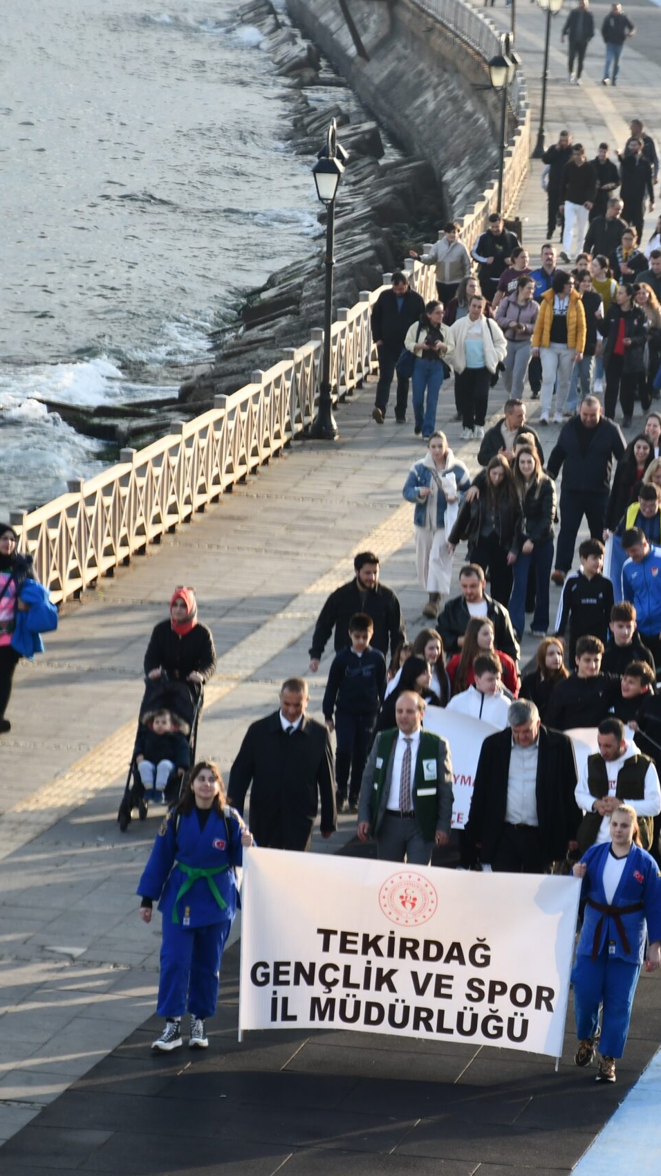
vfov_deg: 10.1
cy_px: 588
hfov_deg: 5.7
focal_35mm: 213
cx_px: 629
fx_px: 6638
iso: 400
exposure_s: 1/250
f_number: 5.3
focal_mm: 90
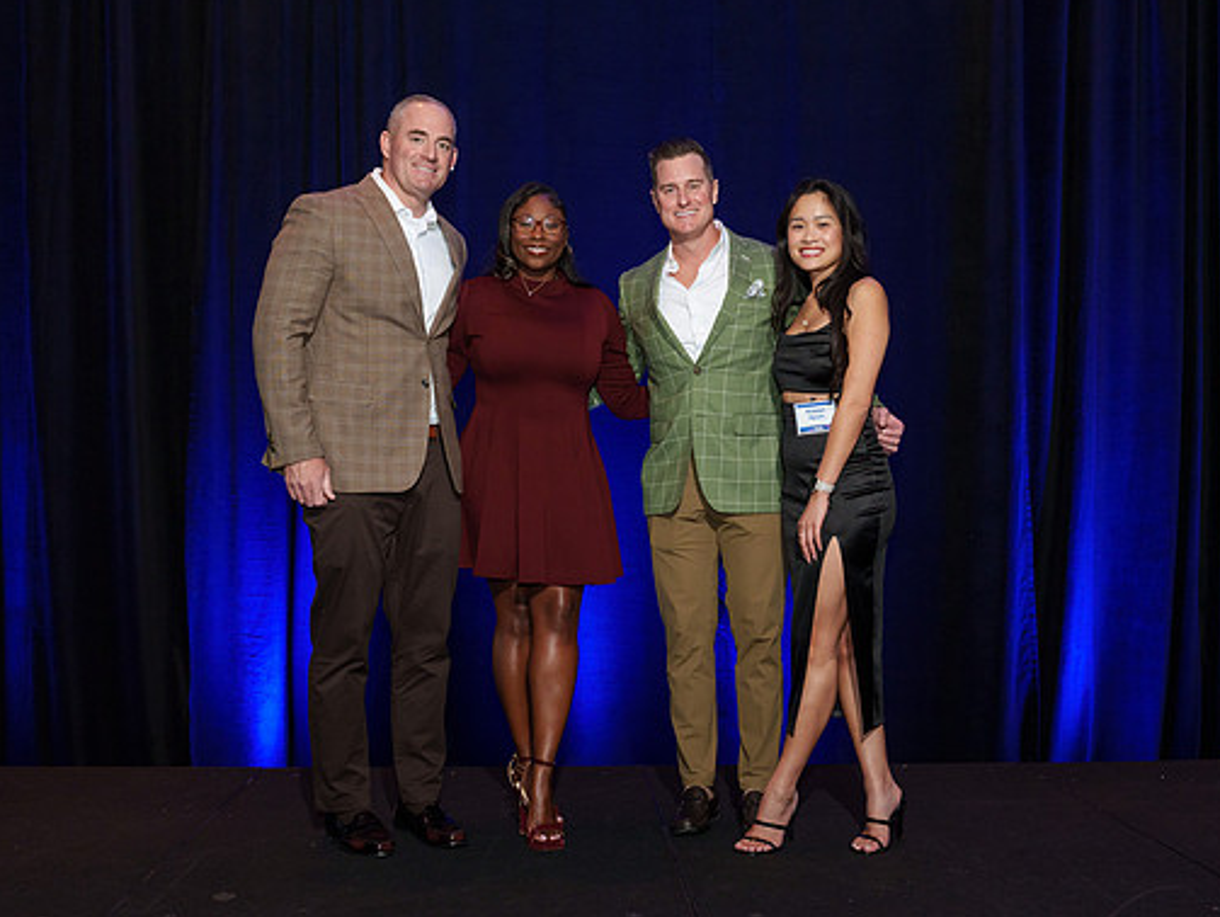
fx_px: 1446
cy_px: 455
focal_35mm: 41
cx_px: 582
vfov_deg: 35.2
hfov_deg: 45.7
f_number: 5
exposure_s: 1/80
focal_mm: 37
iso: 1000
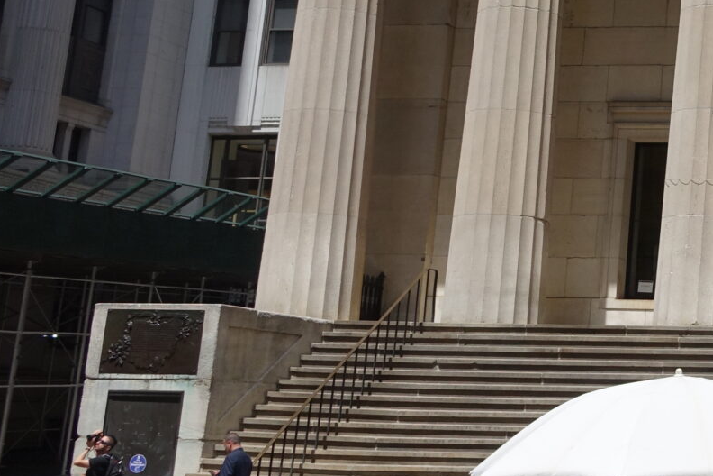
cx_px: 1024
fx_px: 1664
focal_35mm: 84
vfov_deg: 16.0
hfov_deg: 21.0
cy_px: 10
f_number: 4.5
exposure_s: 1/800
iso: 125
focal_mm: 9.67
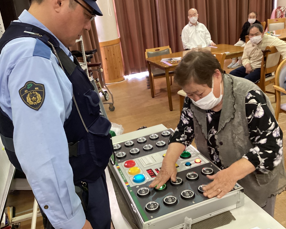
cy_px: 114
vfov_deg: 44.6
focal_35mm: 33
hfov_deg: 54.2
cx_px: 142
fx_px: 279
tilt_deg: -21.5
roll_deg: +7.4
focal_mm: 3.3
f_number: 2.4
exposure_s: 1/40
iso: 320
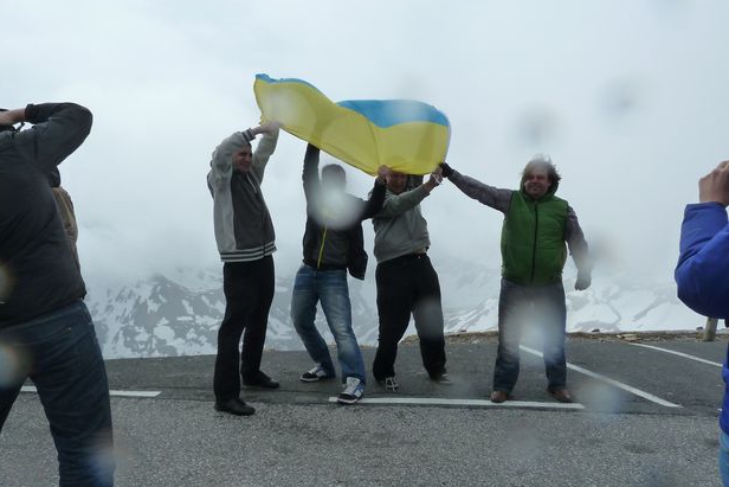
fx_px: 547
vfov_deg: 47.9
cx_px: 355
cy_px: 258
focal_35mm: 27
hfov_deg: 67.4
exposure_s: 1/800
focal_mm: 4.1
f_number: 5.6
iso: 125
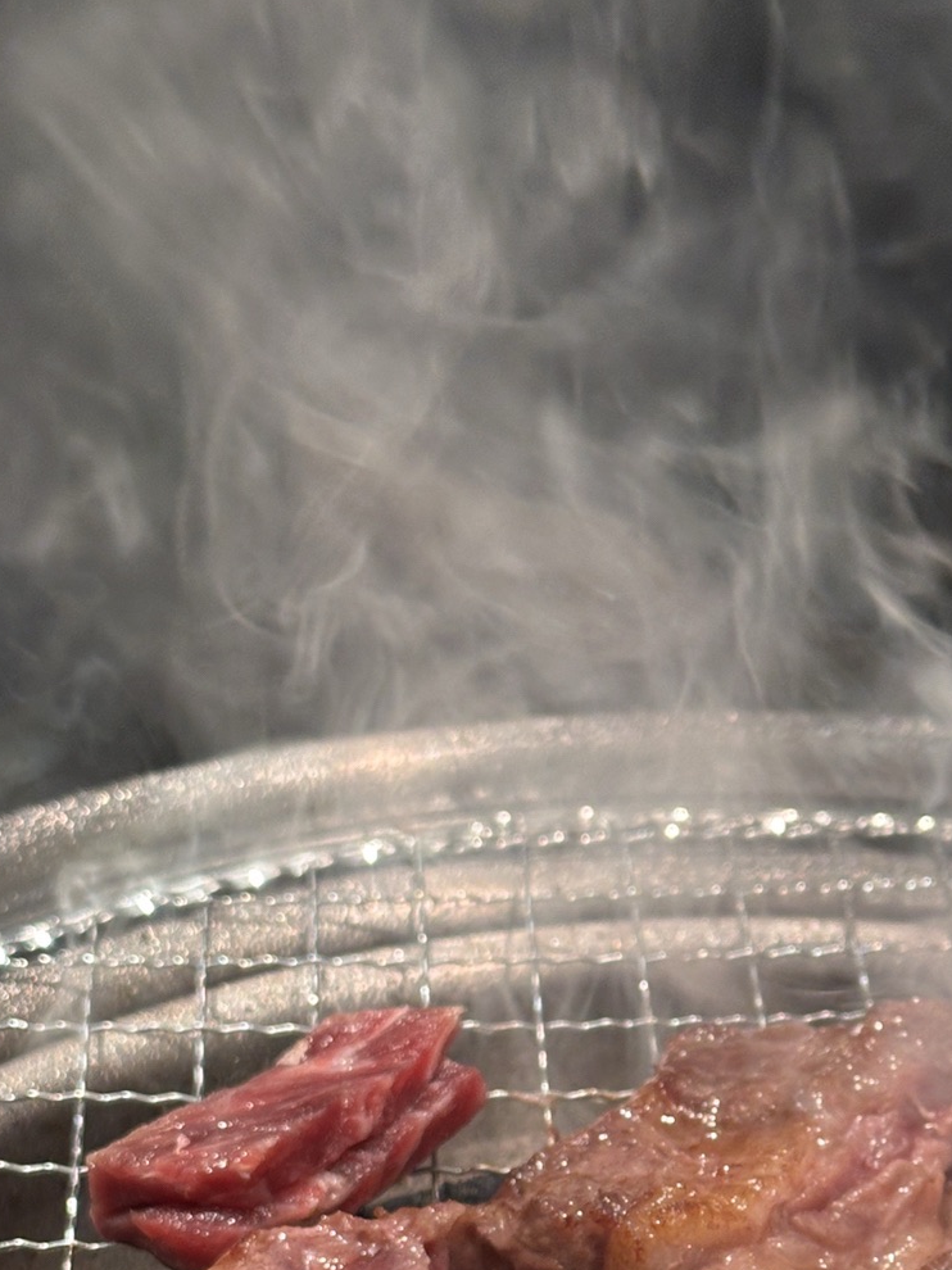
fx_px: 3558
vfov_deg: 19.7
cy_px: 1255
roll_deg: -2.3
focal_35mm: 97
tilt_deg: -35.4
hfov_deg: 15.2
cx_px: 658
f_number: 1.78
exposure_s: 1/50
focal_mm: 6.86
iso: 80
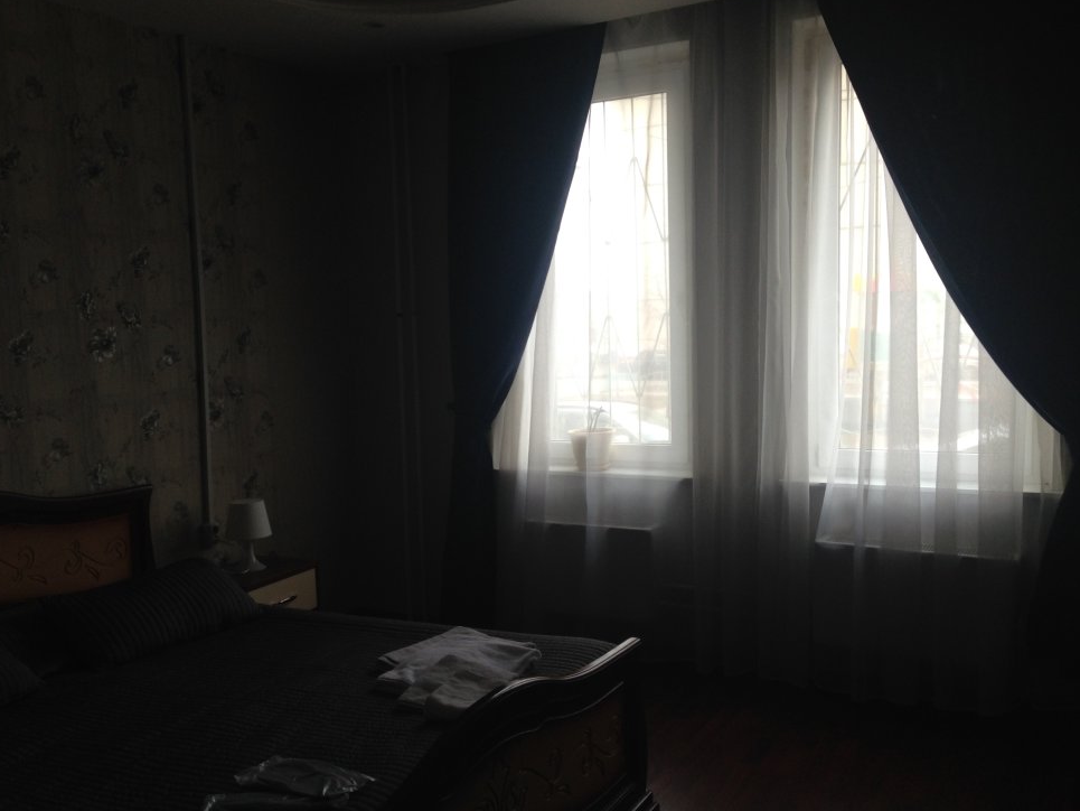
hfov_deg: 52.6
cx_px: 510
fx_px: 1092
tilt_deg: -3.7
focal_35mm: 35
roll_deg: +0.5
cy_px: 417
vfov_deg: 40.7
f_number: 2.4
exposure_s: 1/120
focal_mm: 4.12
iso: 64
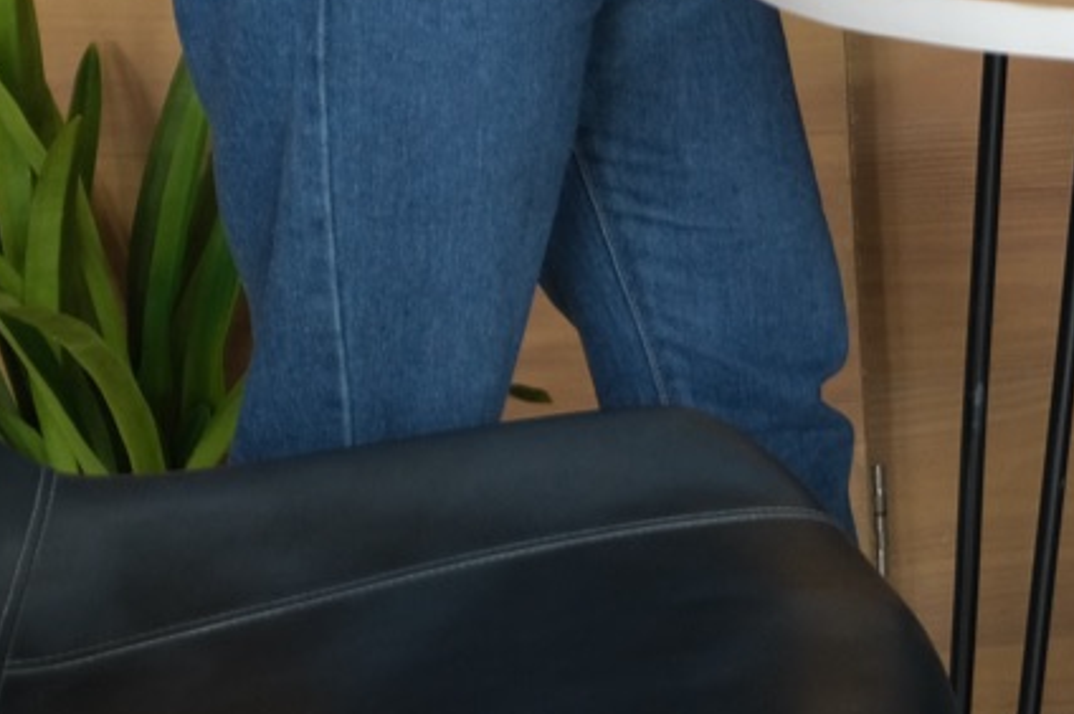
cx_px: 1710
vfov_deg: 9.7
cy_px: -471
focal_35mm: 136
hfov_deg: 14.0
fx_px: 4054
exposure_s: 1/125
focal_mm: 24
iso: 640
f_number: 4
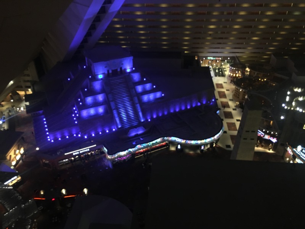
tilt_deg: -33.0
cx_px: 152
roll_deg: +2.0
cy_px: 114
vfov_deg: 48.2
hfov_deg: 61.7
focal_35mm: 29
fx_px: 256
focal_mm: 4.15
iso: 200
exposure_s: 1/15
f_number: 2.2
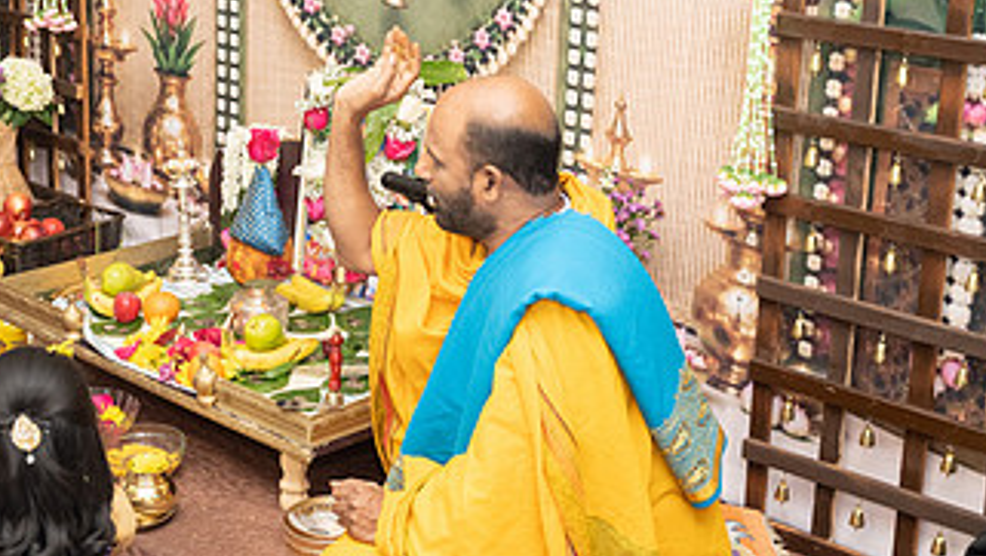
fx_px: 1727
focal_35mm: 66
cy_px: 192
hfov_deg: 31.5
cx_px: 301
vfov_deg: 18.2
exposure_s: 1/160
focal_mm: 34.5
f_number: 3.2
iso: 1000
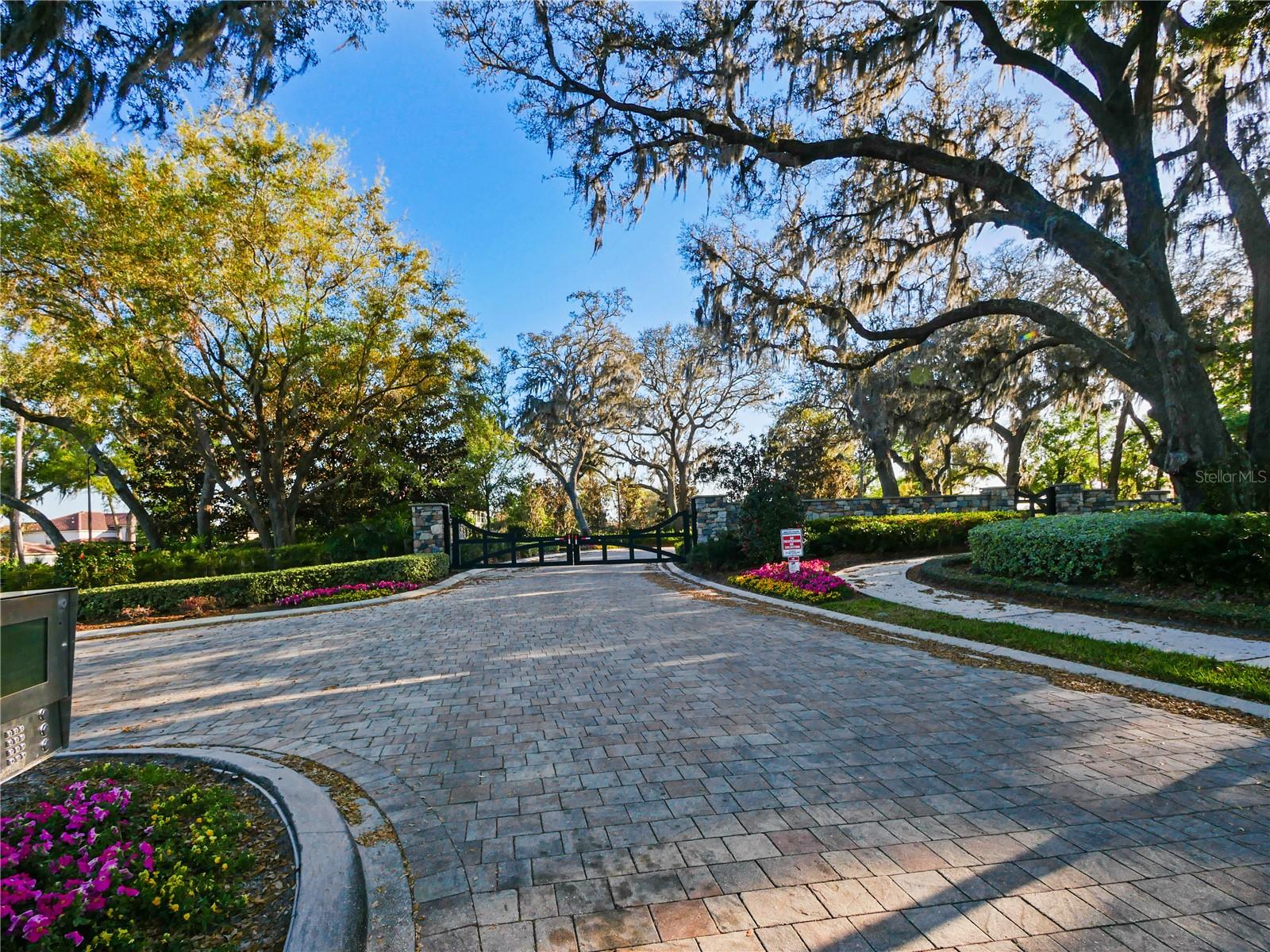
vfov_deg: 78.1
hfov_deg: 94.5
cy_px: 476
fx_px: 587
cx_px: 635
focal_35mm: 16
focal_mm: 8
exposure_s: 1/250
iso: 200
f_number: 6.3
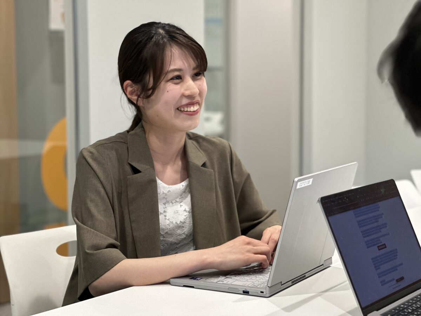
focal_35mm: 77
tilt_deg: -4.7
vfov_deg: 19.1
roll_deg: +0.0
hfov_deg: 25.3
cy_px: 158
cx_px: 210
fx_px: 936
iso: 160
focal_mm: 9
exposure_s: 1/33
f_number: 2.8
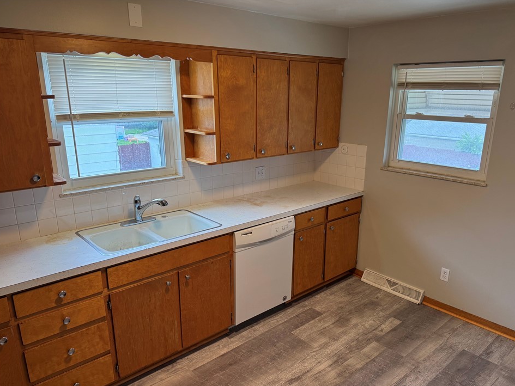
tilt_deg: -16.8
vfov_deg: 53.0
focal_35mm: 26
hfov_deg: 67.3
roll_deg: -0.8
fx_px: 387
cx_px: 271
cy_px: 207
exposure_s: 1/120
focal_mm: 6.76
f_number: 1.78
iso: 125
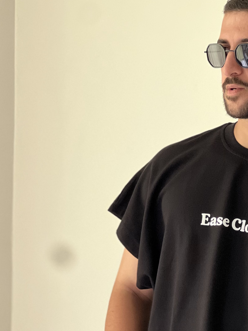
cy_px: 239
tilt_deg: -4.3
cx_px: 219
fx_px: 1385
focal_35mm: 145
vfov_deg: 13.6
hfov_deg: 10.2
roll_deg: -2.0
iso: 250
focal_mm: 9
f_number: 2.8
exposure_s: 1/82
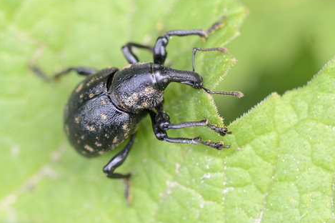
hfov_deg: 18.3
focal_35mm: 112
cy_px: 110
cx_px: 165
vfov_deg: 12.2
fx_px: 1041
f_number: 6.3
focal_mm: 105
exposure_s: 1/160
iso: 400
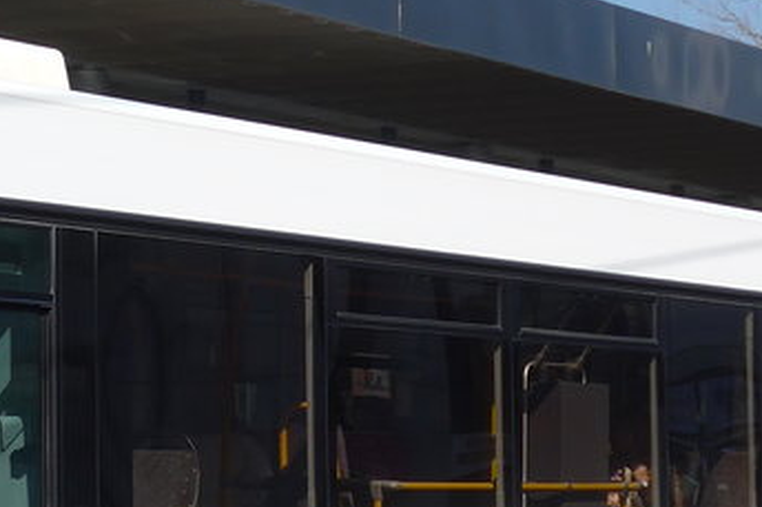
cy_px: 350
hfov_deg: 12.3
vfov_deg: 8.2
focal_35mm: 167
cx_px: 257
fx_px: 3533
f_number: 3
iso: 80
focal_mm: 9.5
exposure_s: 1/2000
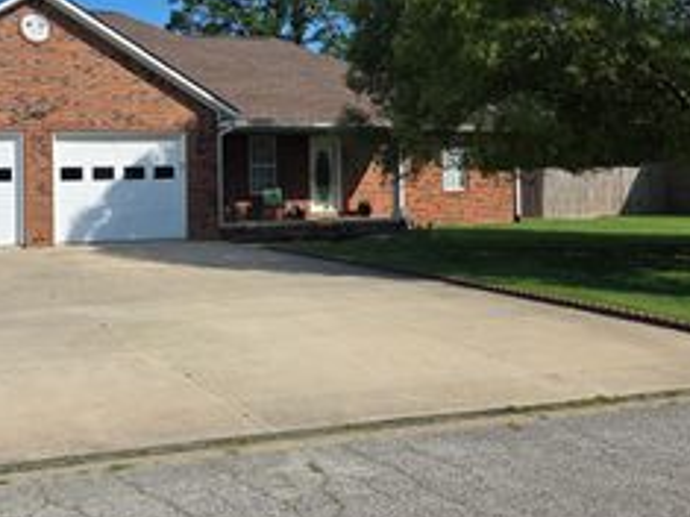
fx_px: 976
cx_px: 188
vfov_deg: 29.4
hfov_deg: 38.1
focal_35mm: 49
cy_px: 169
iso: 80
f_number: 1.7
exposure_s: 1/7333
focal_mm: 6.3
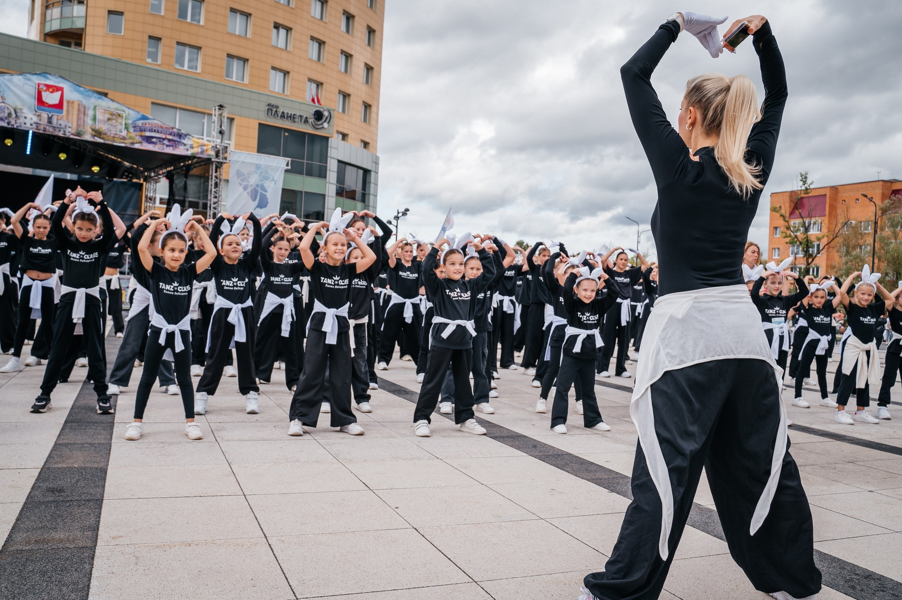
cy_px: 300
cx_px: 441
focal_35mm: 29
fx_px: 729
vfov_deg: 44.7
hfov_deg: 63.5
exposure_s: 1/320
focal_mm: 28
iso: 100
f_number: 6.3
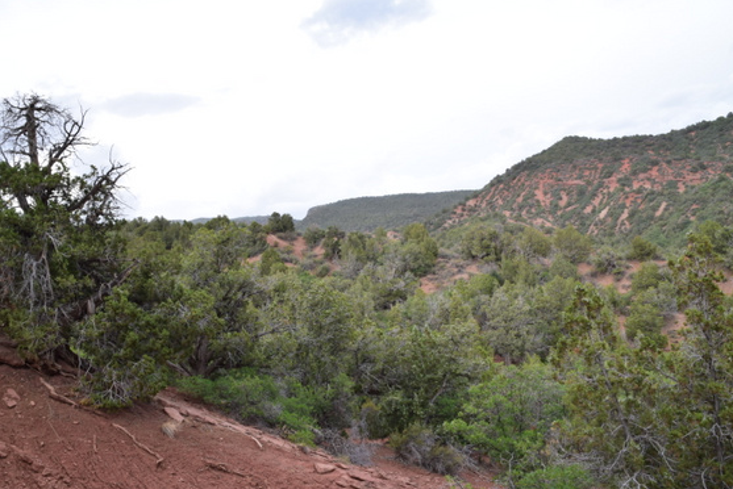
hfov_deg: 60.2
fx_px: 631
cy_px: 266
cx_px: 337
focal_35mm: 31
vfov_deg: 42.3
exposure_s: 1/200
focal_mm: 18
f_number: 10
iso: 400
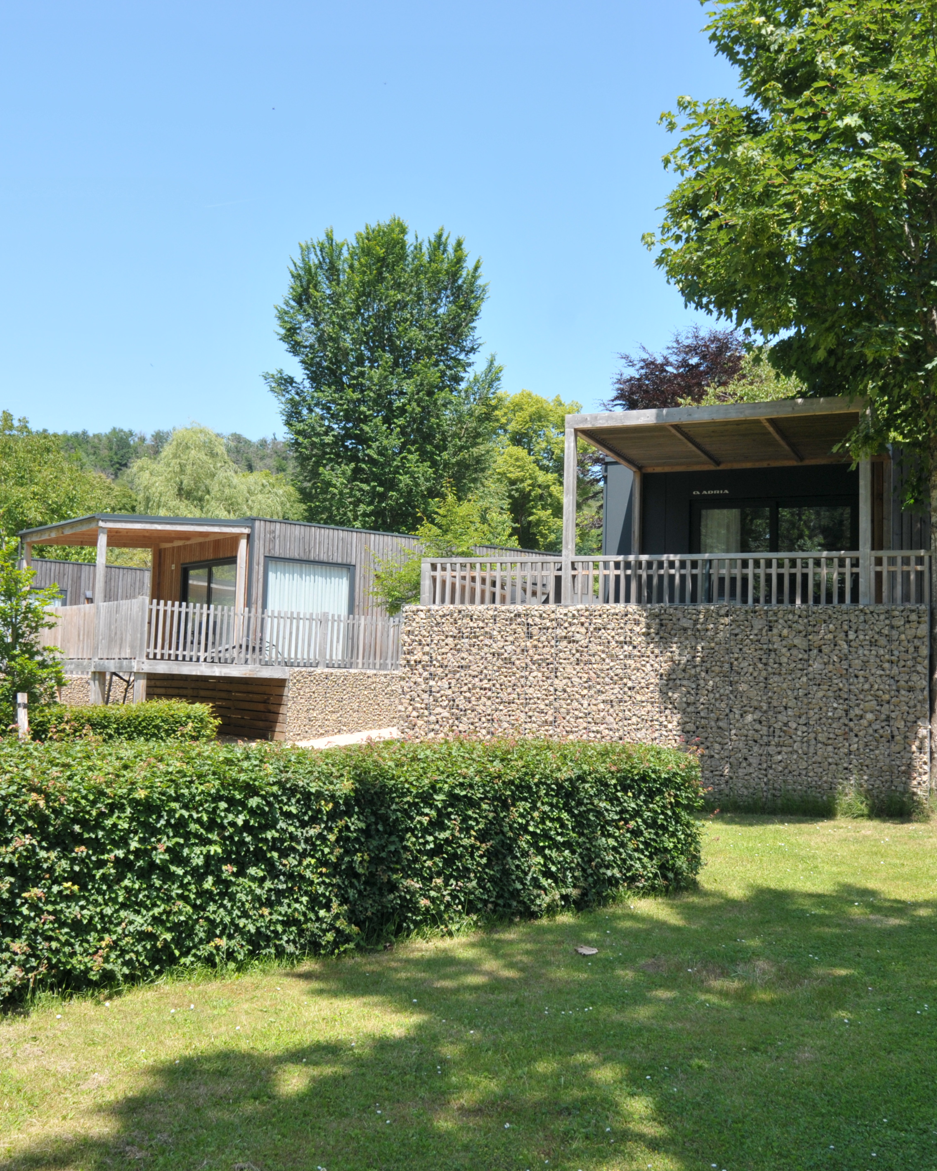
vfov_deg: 52.8
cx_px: 450
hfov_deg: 43.4
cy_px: 587
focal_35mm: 34
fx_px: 1178
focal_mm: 16
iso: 200
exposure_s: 1/250
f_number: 8
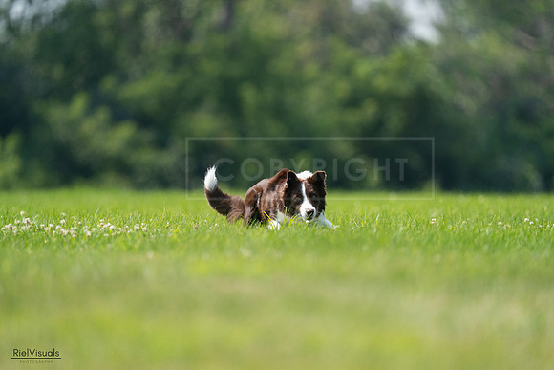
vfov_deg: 2.6
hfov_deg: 3.9
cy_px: 185
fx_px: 8235
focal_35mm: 535
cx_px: 277
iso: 1600
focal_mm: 535
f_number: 6.3
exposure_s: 1/4000
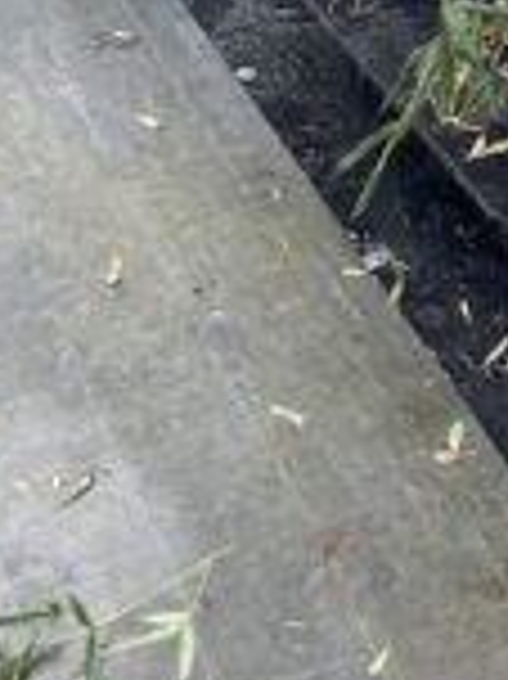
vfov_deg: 18.7
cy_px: -358
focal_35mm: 92
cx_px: 481
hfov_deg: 15.8
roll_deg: +0.4
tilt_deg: -12.7
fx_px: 1803
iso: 40
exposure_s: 1/121
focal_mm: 4.2
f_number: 1.6
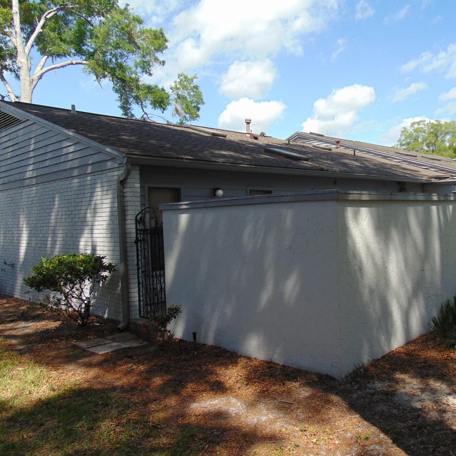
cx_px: 288
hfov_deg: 53.4
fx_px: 447
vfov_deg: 54.0
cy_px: 226
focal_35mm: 30
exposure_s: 1/800
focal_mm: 4.5
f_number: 3
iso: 80
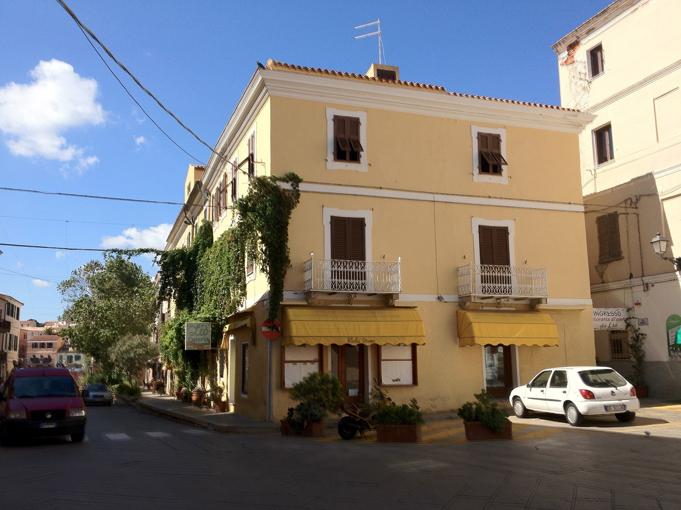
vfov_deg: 40.7
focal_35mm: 35
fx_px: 689
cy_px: 255
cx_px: 340
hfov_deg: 52.6
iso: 64
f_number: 2.4
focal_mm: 4.28
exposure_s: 1/1453
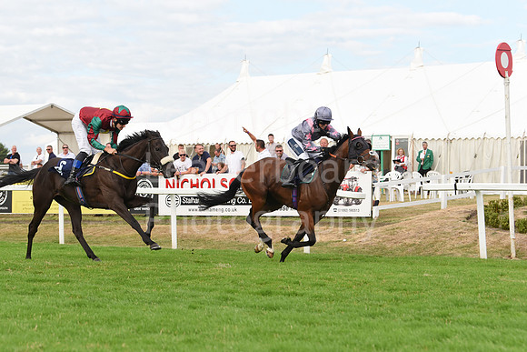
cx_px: 264
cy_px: 176
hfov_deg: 19.5
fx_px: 1537
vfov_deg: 13.0
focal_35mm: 105
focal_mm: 105
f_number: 5.6
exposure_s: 1/2000
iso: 800
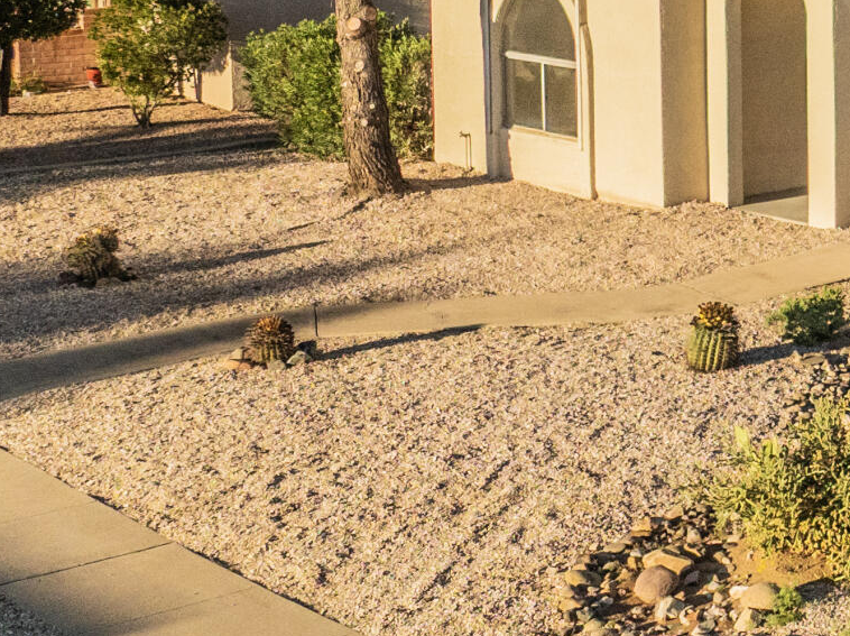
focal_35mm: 95
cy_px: 8
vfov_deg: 15.3
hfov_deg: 18.1
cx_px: 1329
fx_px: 2331
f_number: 2.8
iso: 400
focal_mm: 12.29
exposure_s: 1/120
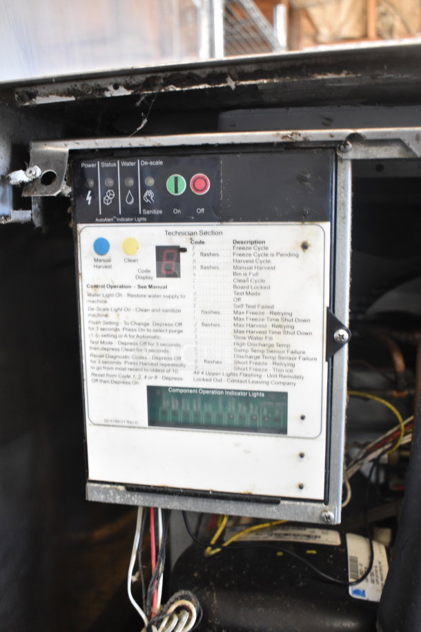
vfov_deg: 53.1
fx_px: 631
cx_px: 210
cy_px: 316
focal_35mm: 36
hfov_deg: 36.9
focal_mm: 24
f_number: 3.8
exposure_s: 1/40
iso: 1600
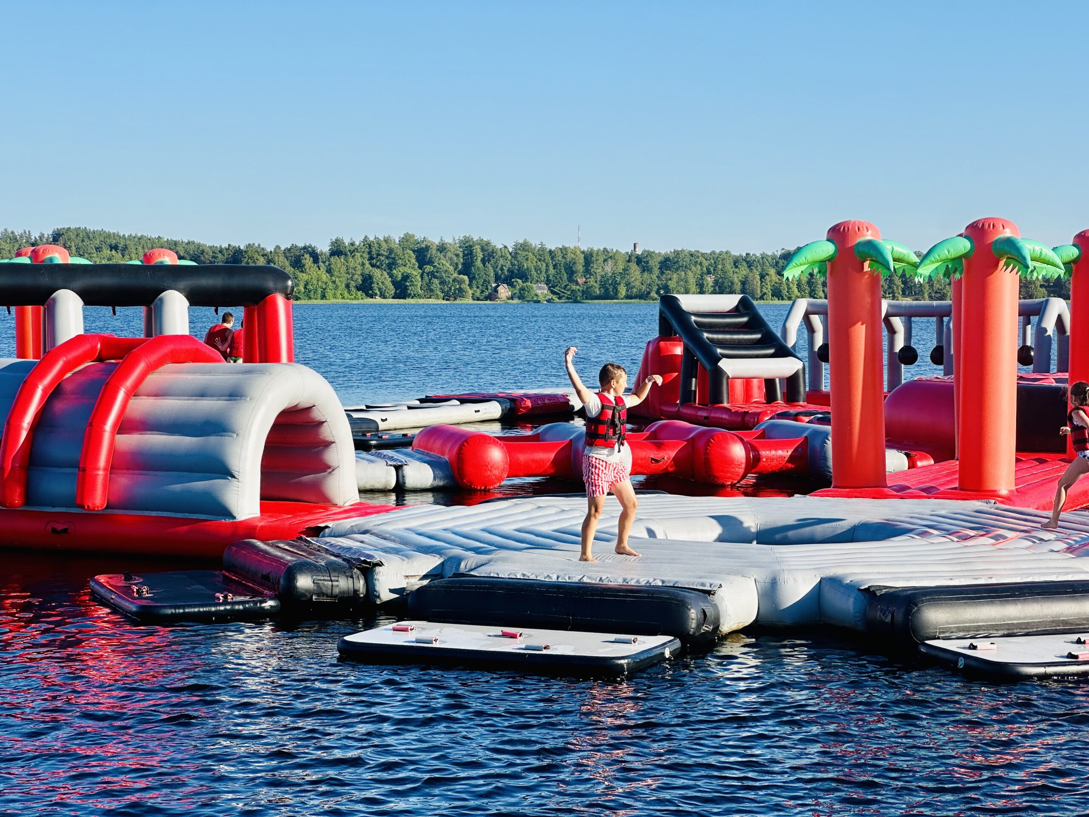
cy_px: 408
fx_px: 2422
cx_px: 544
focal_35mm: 77
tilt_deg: -2.1
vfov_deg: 19.1
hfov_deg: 25.3
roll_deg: -0.1
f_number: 2.8
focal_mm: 9
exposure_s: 1/633
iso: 32
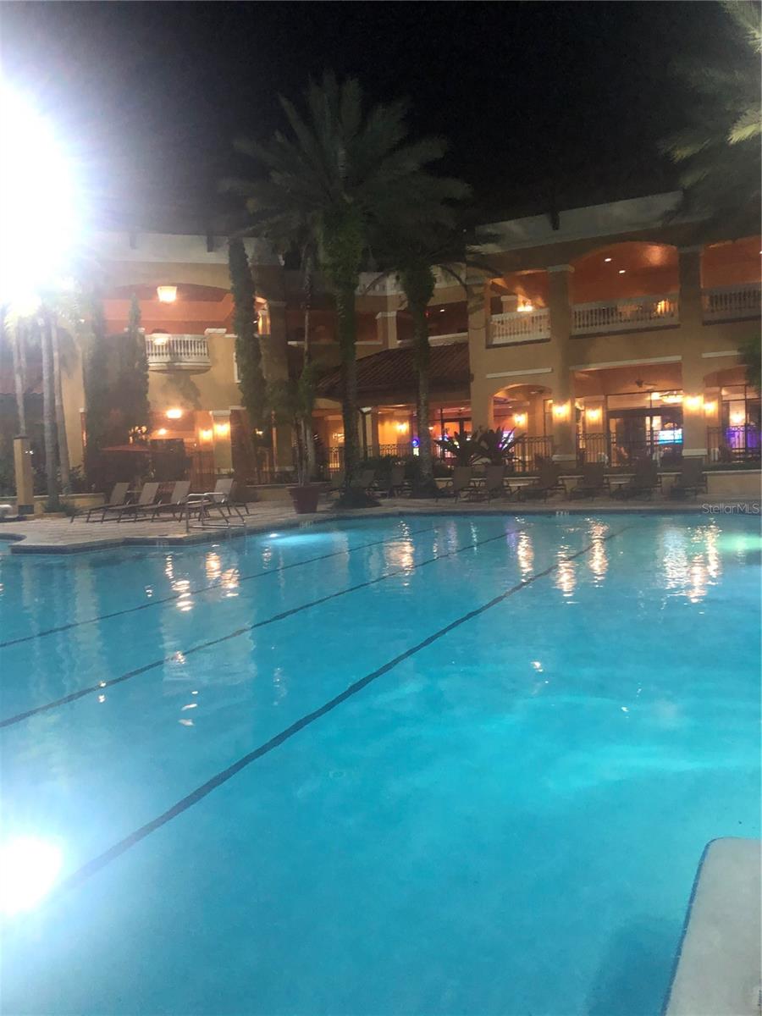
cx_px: 381
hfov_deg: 49.7
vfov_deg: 63.4
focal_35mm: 28
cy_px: 508
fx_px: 822
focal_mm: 3.99
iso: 100
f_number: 1.8
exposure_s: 1/15
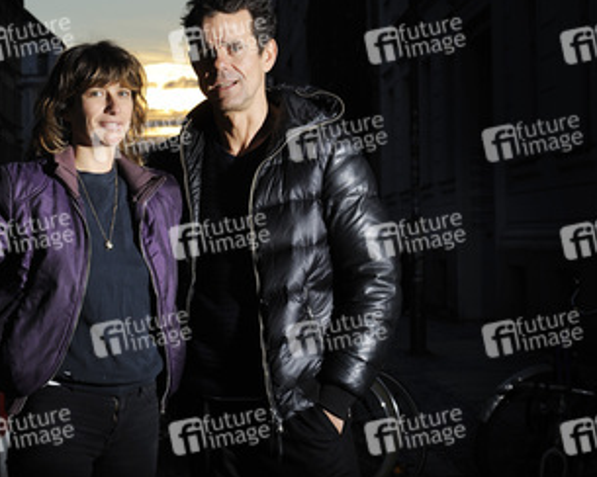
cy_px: 188
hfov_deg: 19.7
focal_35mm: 97
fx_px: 1714
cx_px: 167
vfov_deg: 15.9
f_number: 9
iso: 400
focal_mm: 70
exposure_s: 1/320
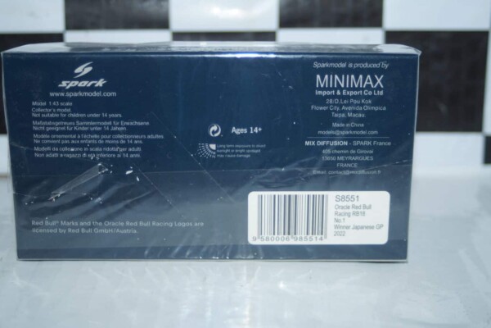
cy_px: 164
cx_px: 246
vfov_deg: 22.6
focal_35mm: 60
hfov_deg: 33.4
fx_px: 818
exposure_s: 1/125
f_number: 4.5
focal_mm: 40
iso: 125
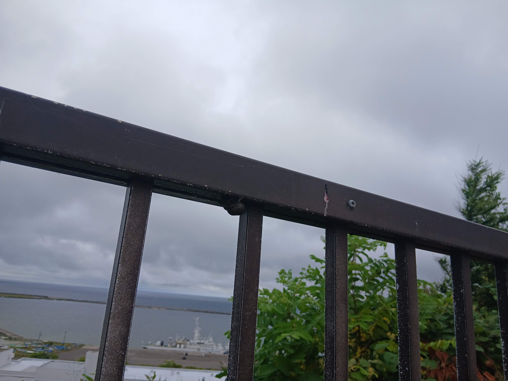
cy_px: 190
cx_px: 254
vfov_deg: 53.1
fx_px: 382
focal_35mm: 26
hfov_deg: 67.3
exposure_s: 1/133
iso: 20
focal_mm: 3.86
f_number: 1.8
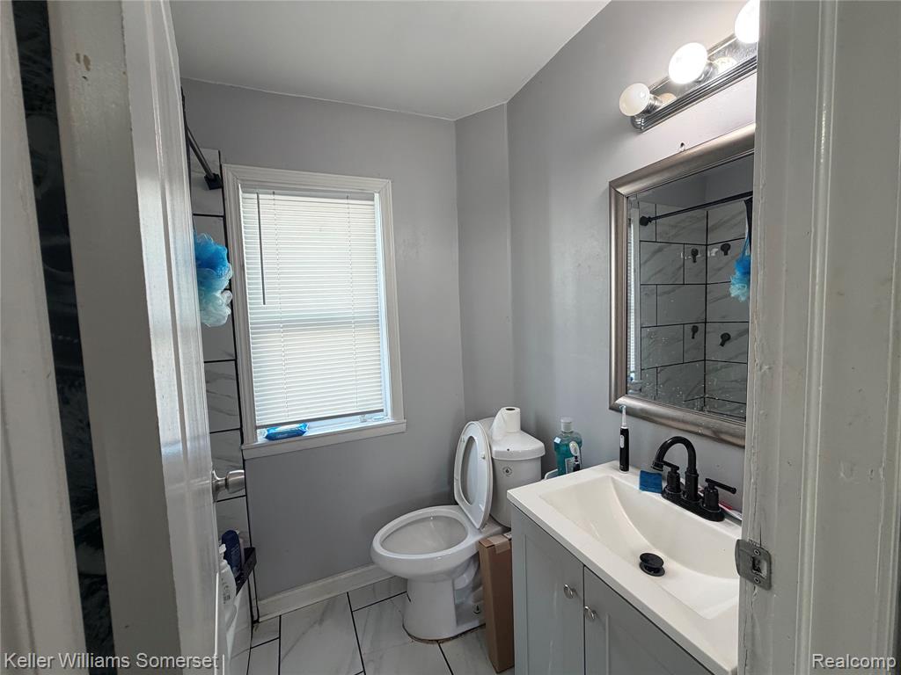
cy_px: 338
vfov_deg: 85.7
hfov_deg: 102.1
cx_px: 450
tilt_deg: -4.0
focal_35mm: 14
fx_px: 364
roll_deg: +1.3
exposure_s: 1/120
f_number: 2.2
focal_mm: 2.22
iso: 160
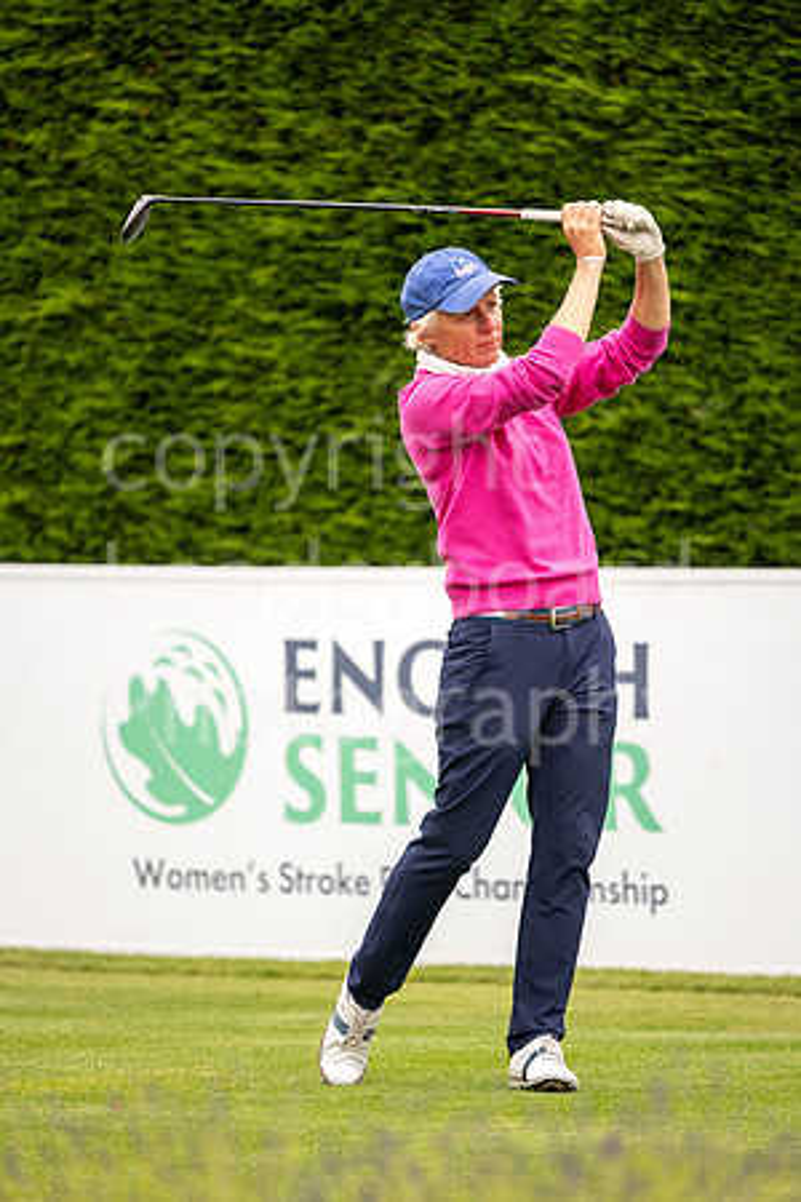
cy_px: 601
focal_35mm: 300
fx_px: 10012
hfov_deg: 4.6
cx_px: 400
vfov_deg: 6.9
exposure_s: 1/1000
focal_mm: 300
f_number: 4
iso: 500
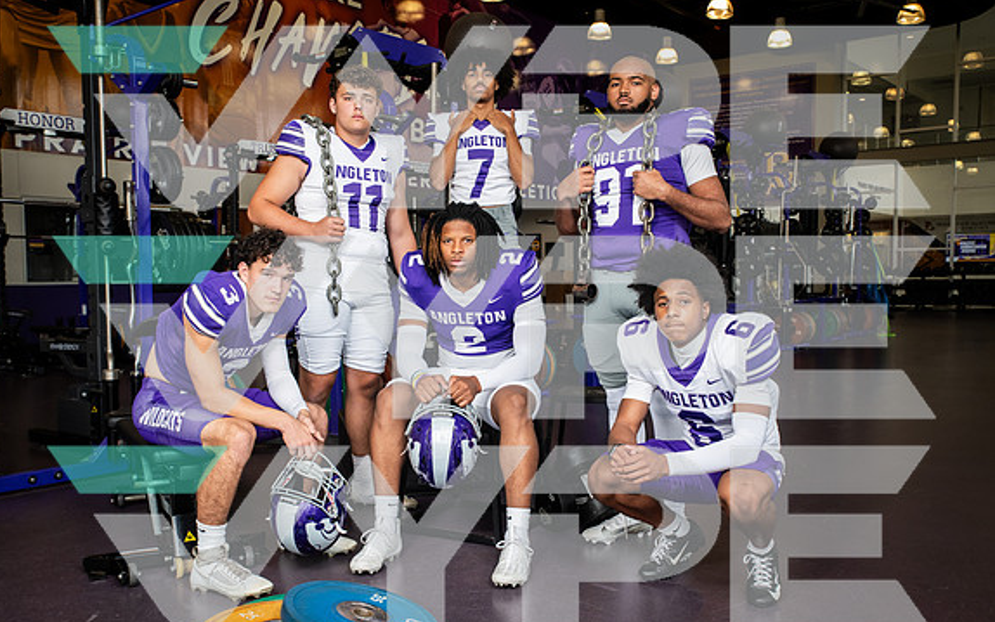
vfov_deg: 36.3
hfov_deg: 55.3
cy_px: 328
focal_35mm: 35
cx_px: 494
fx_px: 949
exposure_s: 1/250
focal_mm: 34
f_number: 7.1
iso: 800
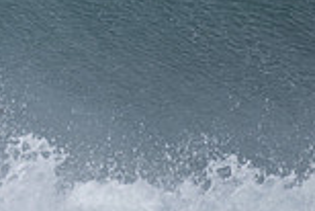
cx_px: -112
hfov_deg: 1.0
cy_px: -108
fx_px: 17761
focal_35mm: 2028
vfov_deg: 0.7
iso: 80
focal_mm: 500
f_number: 5.6
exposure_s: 1/1000
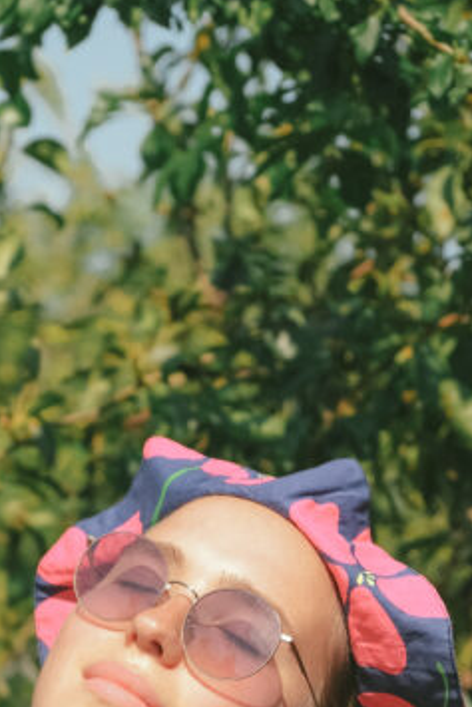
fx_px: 3674
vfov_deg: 10.9
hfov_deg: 7.3
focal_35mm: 187
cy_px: 629
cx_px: -47
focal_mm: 55
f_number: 4
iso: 200
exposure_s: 1/1600
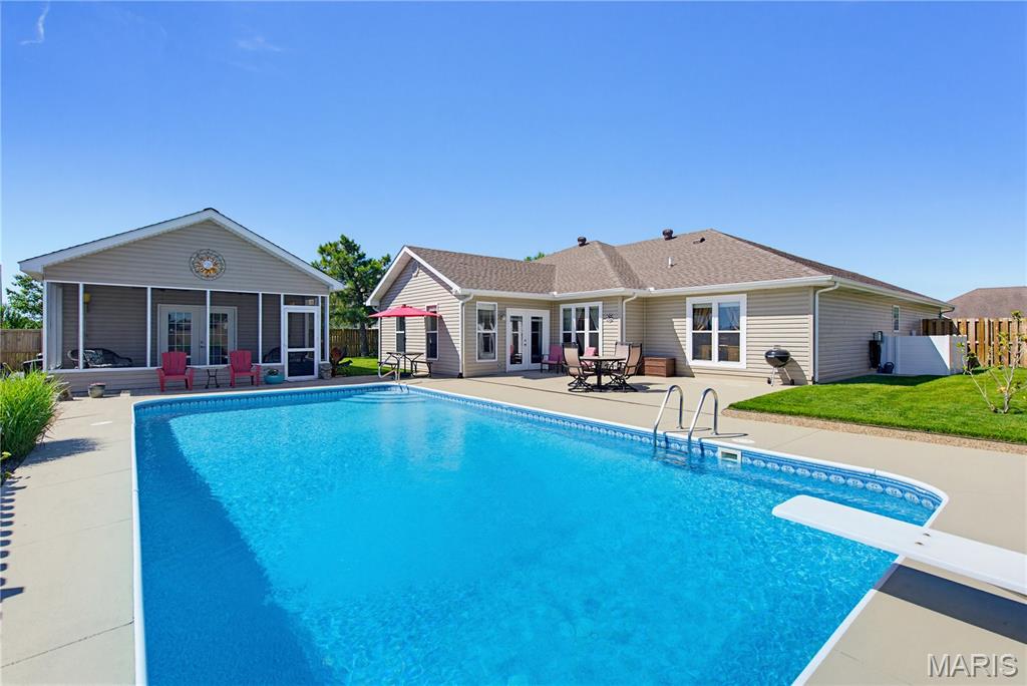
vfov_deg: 73.8
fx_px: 457
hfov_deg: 96.7
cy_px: 343
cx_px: 514
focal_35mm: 16
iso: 200
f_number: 6.3
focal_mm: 16
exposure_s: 1/250
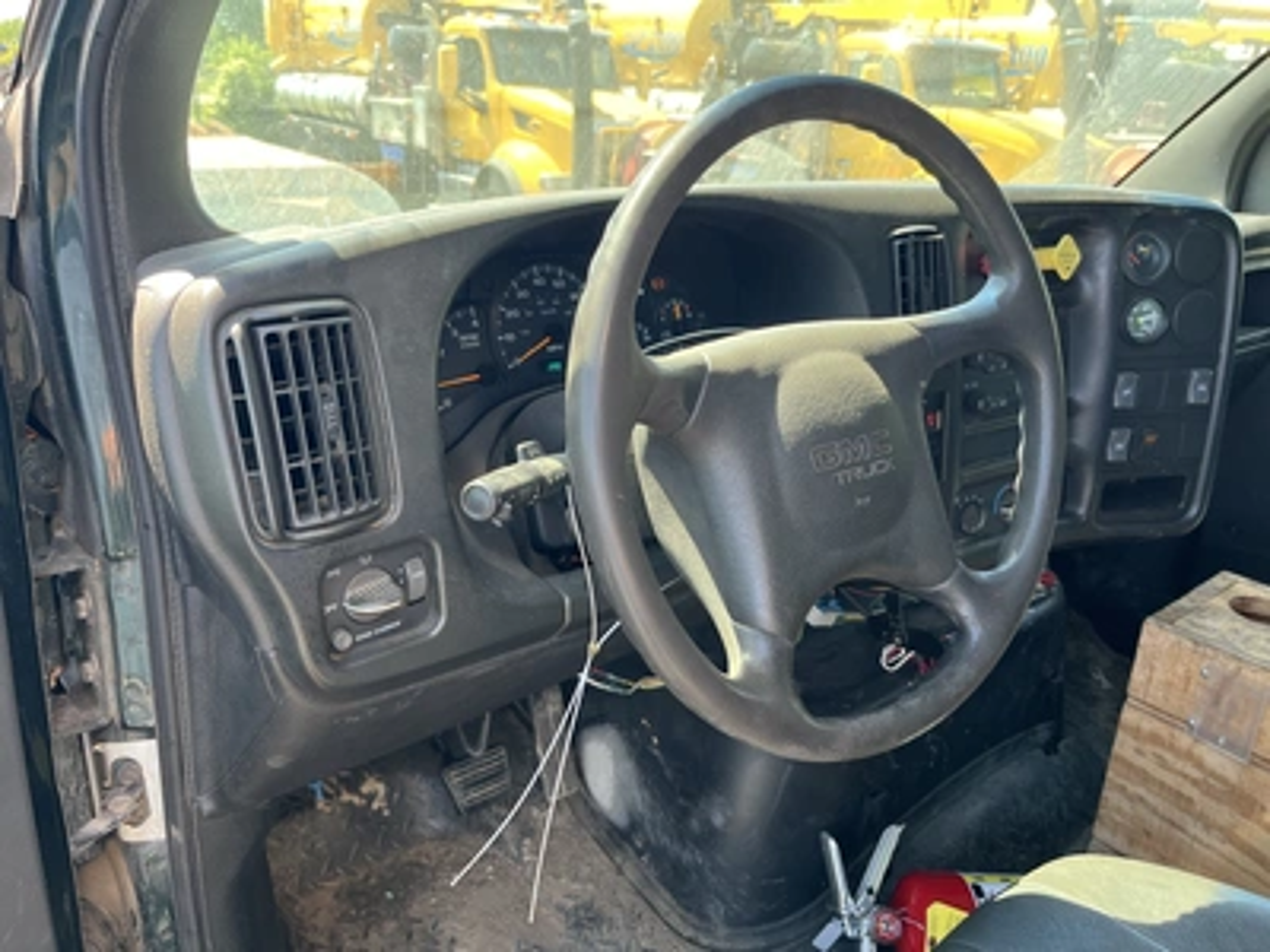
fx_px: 954
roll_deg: -1.9
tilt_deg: -21.9
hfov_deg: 67.3
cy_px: 476
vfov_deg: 53.1
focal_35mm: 26
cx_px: 635
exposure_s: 1/153
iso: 64
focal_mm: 5.1
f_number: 1.6
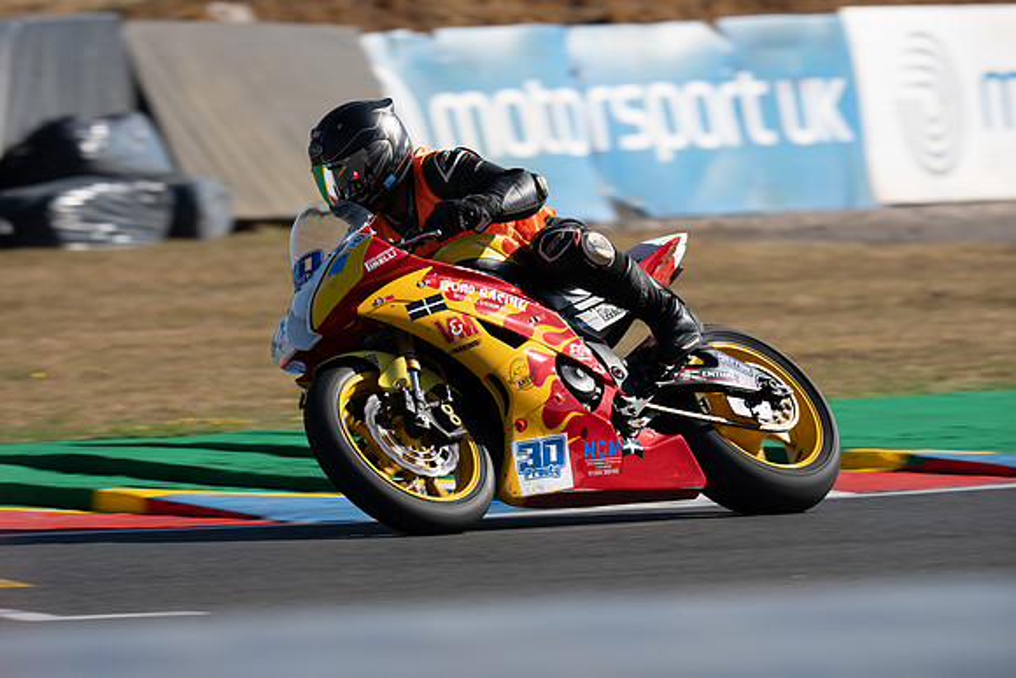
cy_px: 339
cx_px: 508
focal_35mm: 400
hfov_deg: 5.2
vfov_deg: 3.4
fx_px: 11291
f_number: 7.1
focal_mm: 400
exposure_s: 1/400
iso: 100
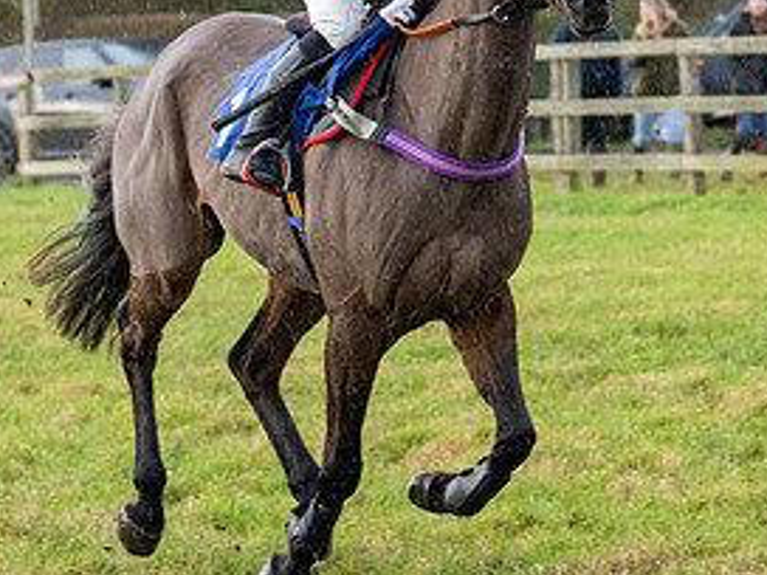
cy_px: 62
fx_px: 6514
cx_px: 477
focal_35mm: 294
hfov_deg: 6.7
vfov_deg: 5.1
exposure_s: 1/400
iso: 1600
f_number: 4
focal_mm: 82
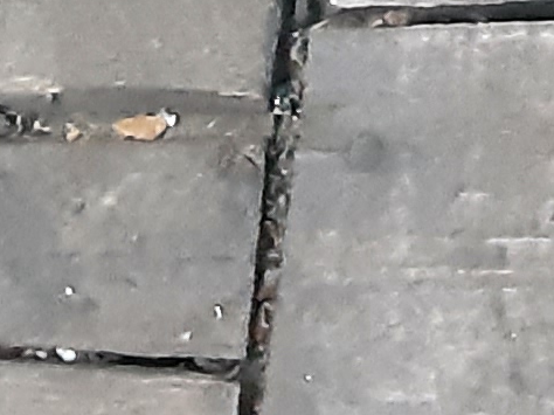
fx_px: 2975
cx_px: 1231
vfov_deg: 7.1
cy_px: -865
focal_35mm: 186
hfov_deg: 9.7
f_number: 1.9
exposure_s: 1/20
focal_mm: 2.91
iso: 400
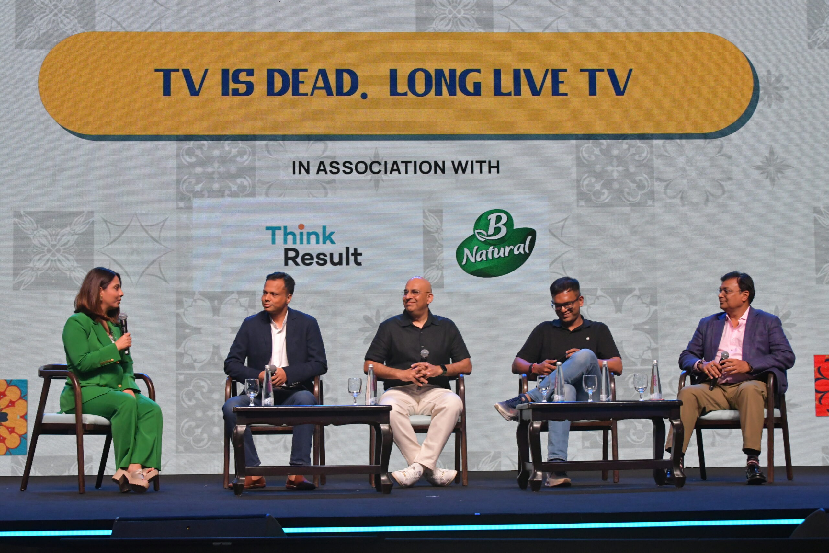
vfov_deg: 20.6
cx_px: 414
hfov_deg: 30.5
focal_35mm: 66
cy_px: 276
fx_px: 1520
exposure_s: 1/250
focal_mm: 44
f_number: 9.5
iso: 3200
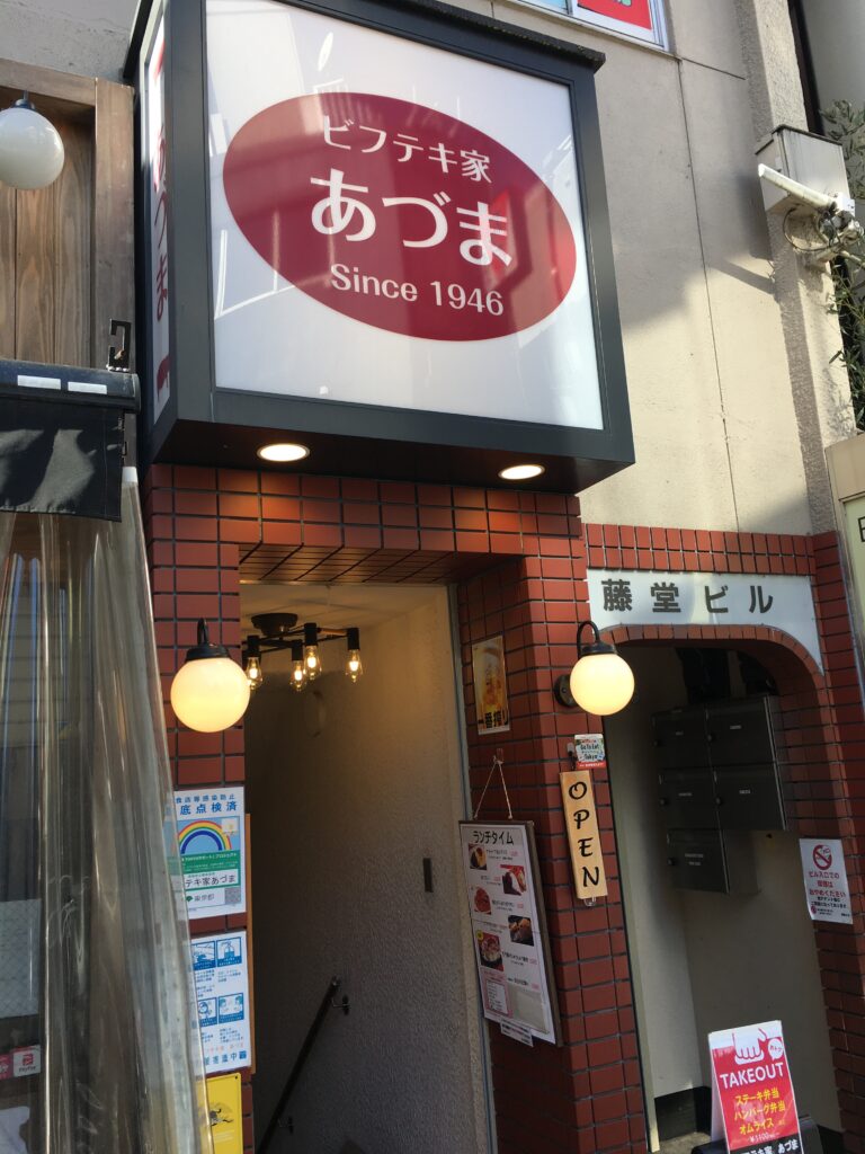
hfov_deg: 48.2
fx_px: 966
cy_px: 577
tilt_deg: +12.5
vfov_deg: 61.7
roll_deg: +3.6
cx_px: 432
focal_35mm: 29
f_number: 2.2
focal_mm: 4.15
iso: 25
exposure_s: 1/193
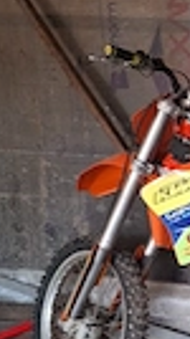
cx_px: 319
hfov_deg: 14.5
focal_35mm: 75
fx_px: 674
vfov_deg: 27.4
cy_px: 296
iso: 250
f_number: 1.8
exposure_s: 1/33
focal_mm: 5.54
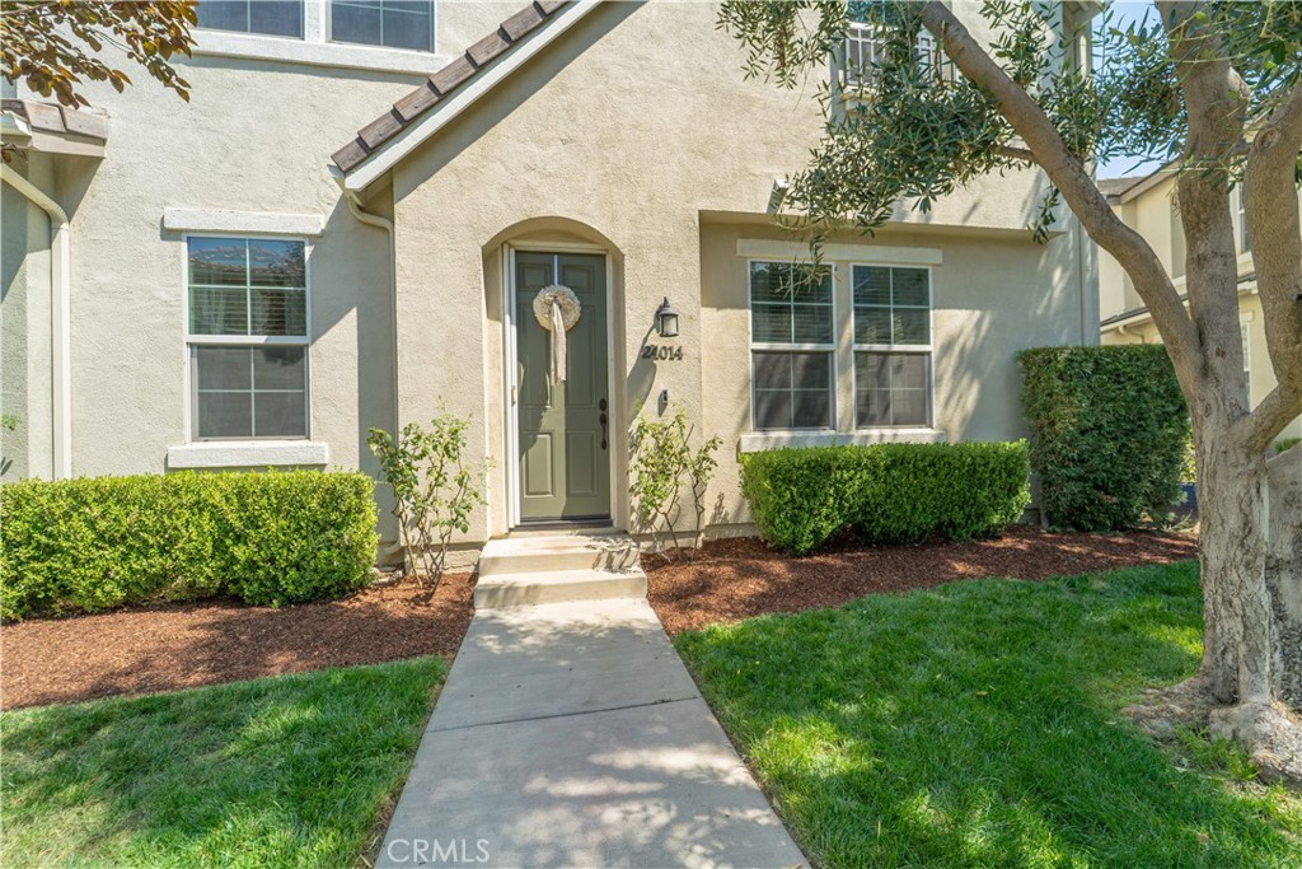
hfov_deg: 104.2
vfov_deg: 81.2
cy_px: 434
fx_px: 506
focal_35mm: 14
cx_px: 651
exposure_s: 1/400
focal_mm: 14
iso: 100
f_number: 6.3
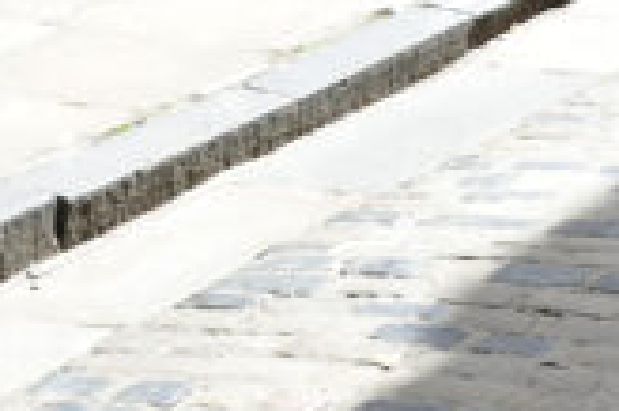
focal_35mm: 181
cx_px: 630
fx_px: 3109
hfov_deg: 11.3
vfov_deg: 7.1
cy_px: -590
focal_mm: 29
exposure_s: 1/250
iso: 400
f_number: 8
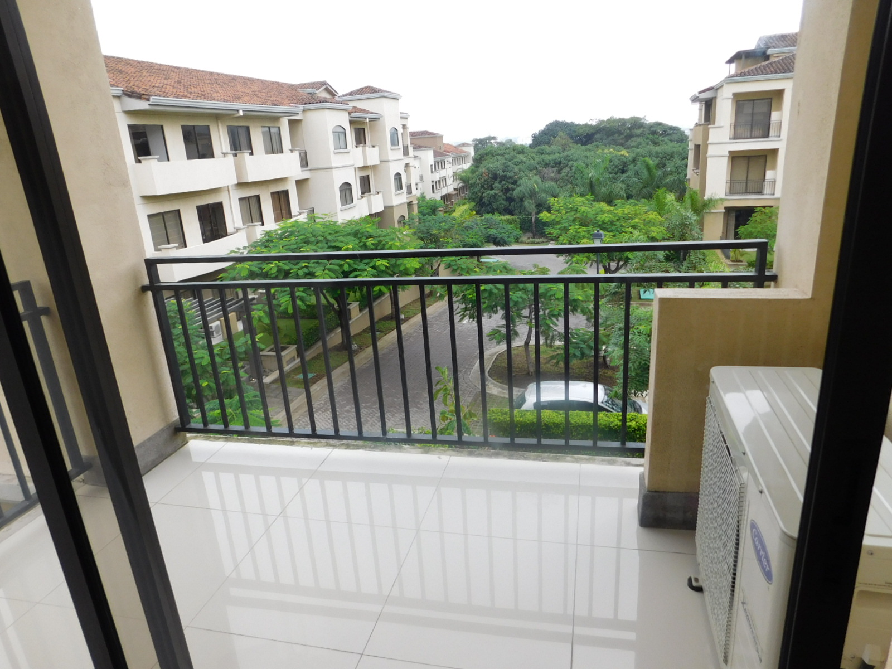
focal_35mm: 23
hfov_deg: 73.9
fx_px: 593
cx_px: 446
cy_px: 334
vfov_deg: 58.9
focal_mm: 4
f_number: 3
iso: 125
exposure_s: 1/80
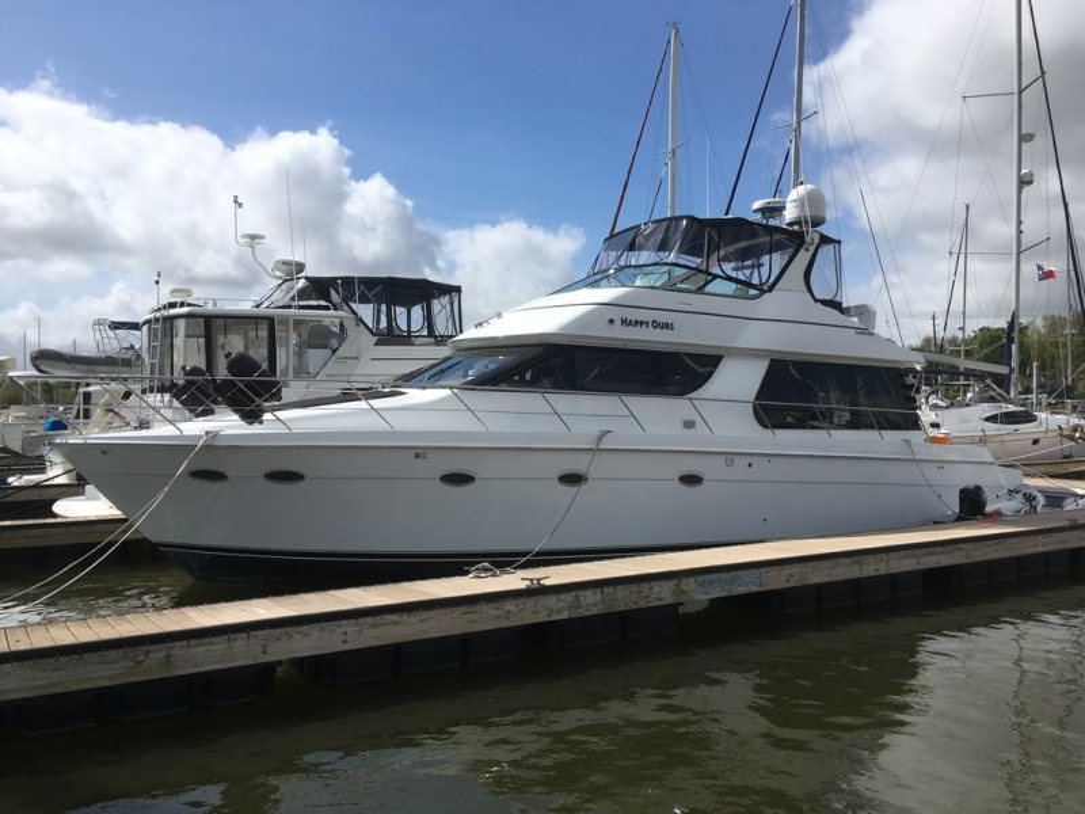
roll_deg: -0.6
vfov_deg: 48.2
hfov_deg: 61.7
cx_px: 542
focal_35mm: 29
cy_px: 407
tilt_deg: +0.4
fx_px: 909
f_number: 2.2
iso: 25
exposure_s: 1/2959
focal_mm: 4.15
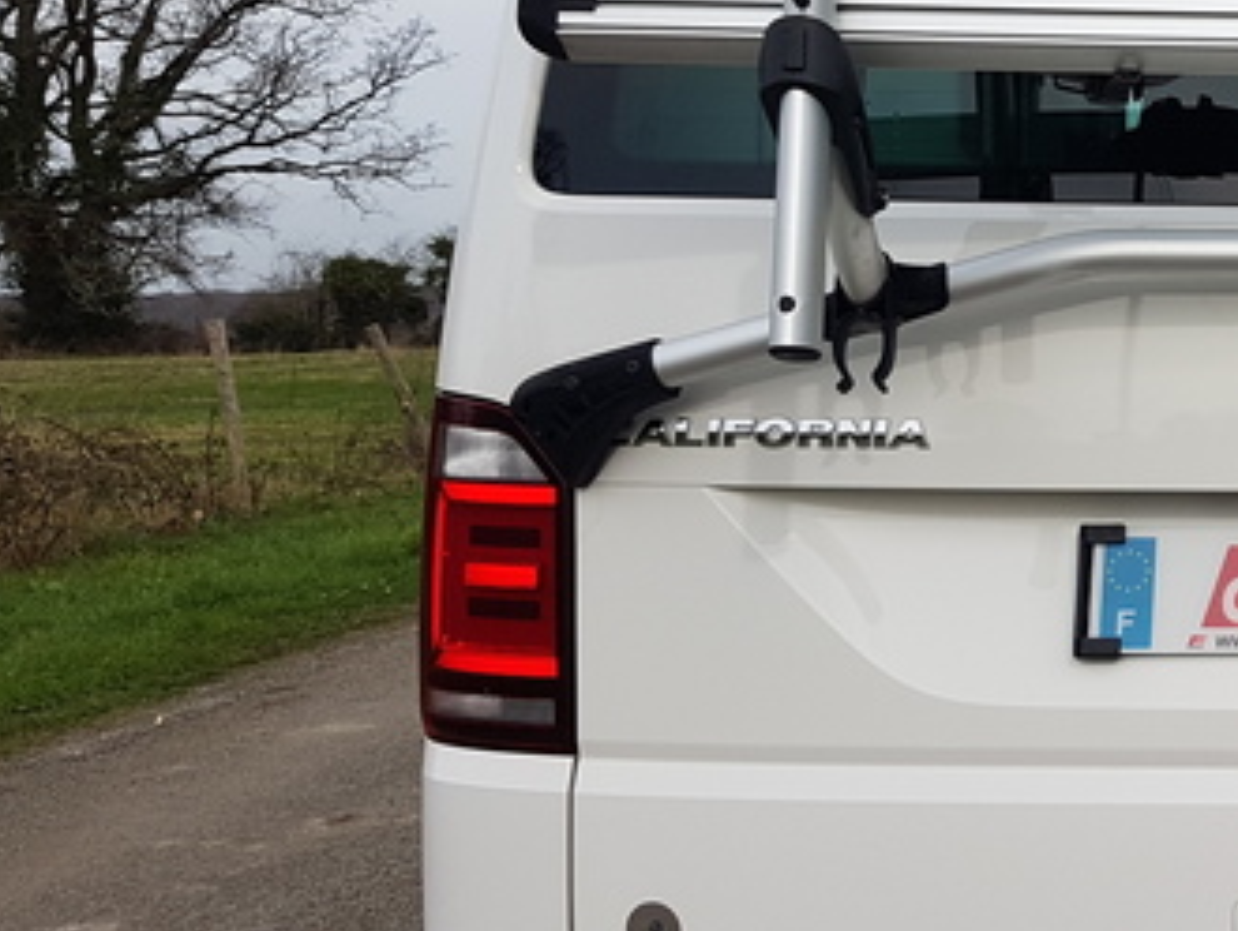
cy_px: 300
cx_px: 1414
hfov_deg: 27.6
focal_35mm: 63
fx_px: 2255
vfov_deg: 23.2
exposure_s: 1/1584
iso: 40
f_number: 1.7
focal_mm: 4.2
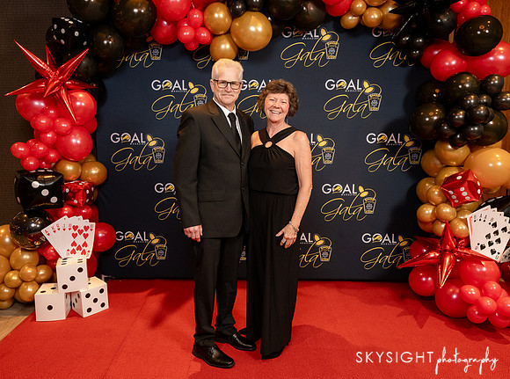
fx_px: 385
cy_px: 190
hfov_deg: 66.8
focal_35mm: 26
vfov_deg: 52.4
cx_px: 227
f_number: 5.6
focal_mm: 24
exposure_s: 1/125
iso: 3200
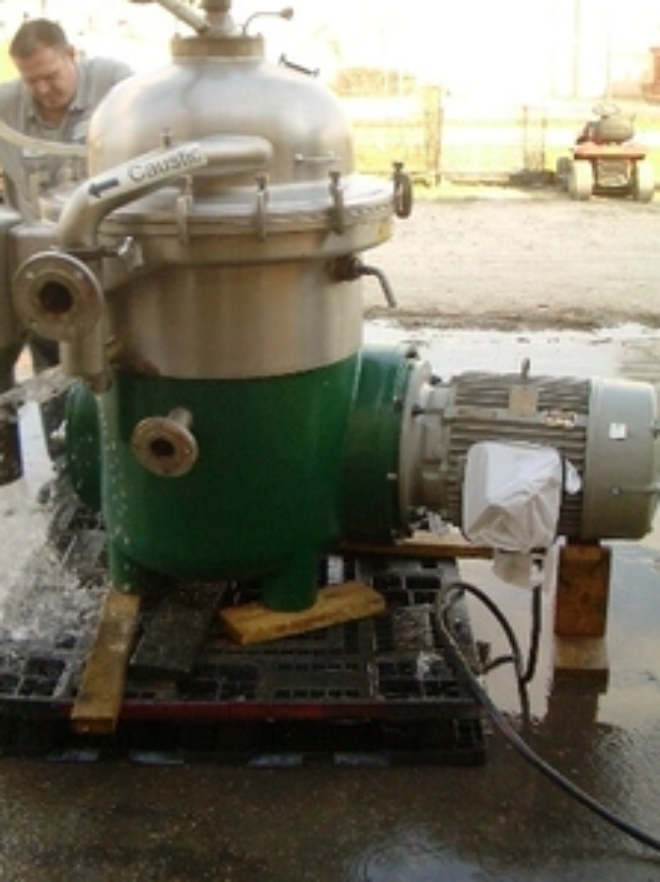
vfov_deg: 40.3
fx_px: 1197
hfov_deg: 30.8
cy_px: 364
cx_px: 272
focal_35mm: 47
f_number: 2.6
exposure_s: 1/200
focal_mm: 5.8
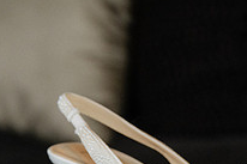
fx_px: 1255
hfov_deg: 11.1
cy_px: 229
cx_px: 248
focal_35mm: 183
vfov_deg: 7.4
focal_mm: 65
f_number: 4
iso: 1800
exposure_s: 1/320
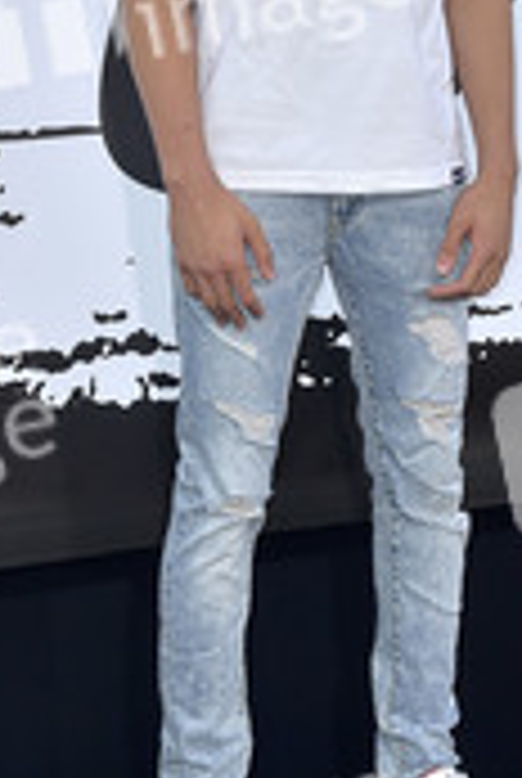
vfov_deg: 24.2
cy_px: 207
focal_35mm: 83
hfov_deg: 16.5
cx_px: 317
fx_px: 1798
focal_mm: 36
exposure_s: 1/250
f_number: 6.3
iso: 250
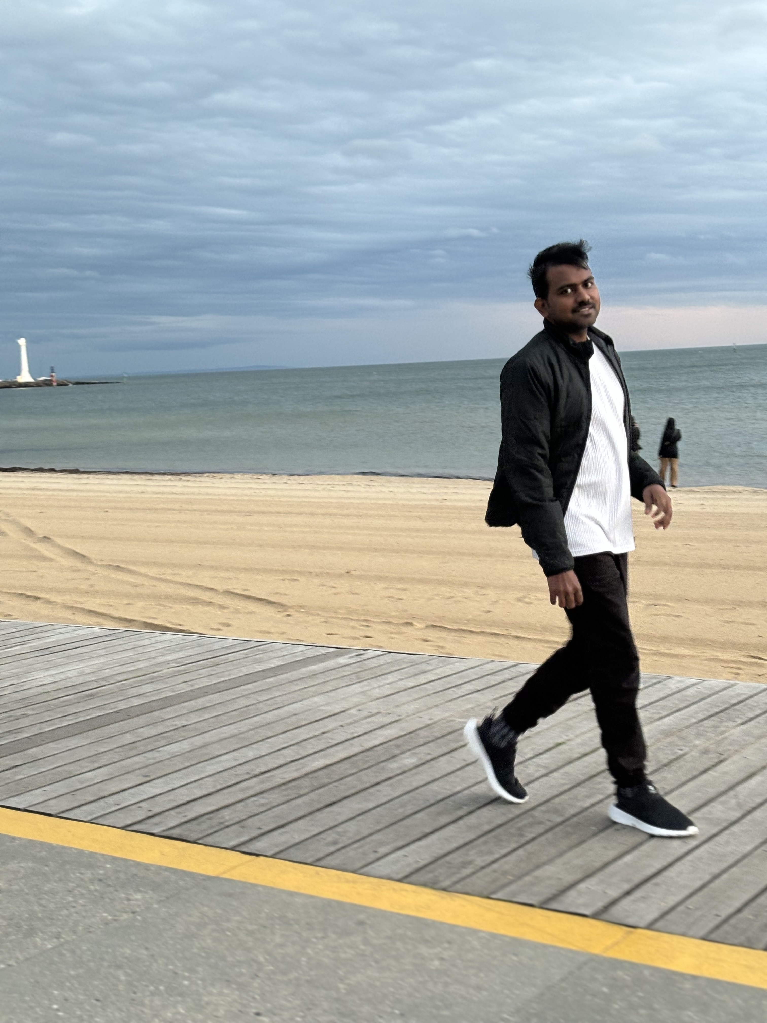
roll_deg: +2.0
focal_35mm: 52
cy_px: 512
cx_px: 384
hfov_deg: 28.0
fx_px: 1536
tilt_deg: -7.6
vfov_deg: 36.8
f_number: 1.6
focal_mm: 5.96
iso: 125
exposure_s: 1/60
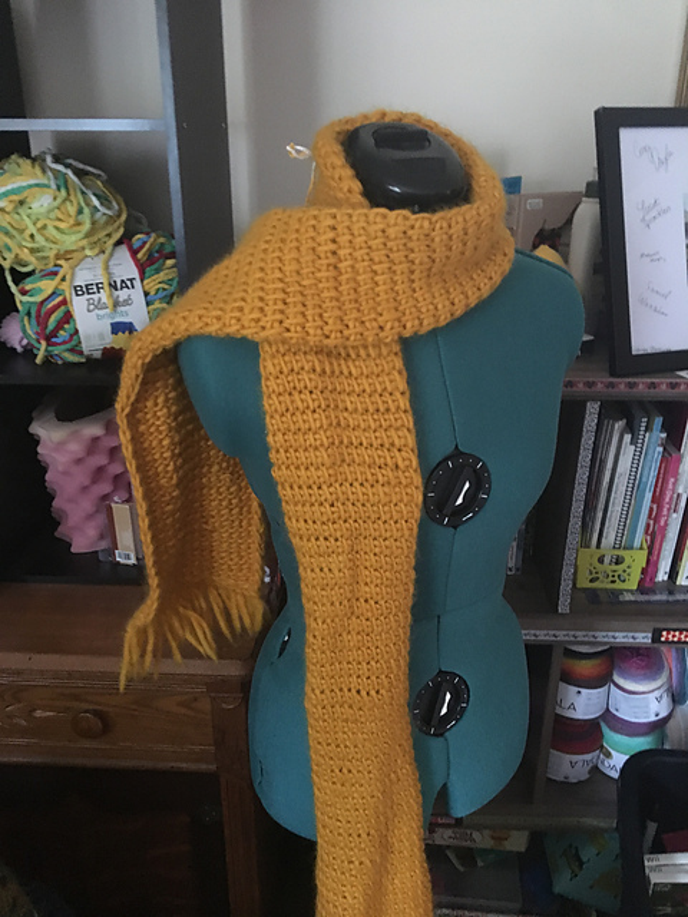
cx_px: 344
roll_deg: +1.7
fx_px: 769
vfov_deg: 61.7
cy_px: 458
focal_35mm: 29
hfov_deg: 48.2
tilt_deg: -23.9
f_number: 2.2
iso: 500
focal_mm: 4.15
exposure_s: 1/15
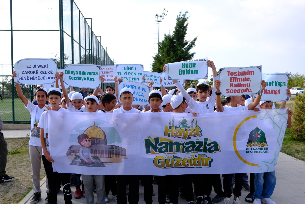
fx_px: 279
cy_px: 102
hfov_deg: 57.2
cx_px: 152
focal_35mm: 33
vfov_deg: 40.0
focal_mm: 22.3
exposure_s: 1/800
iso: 320
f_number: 4
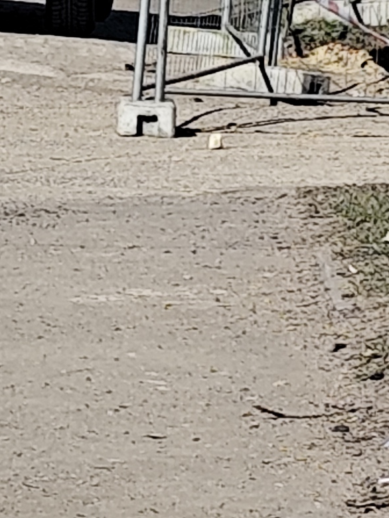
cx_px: -112
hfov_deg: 3.5
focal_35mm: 423
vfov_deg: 4.6
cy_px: -368
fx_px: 6336
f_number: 1.65
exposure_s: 1/940
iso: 50
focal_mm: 6.19
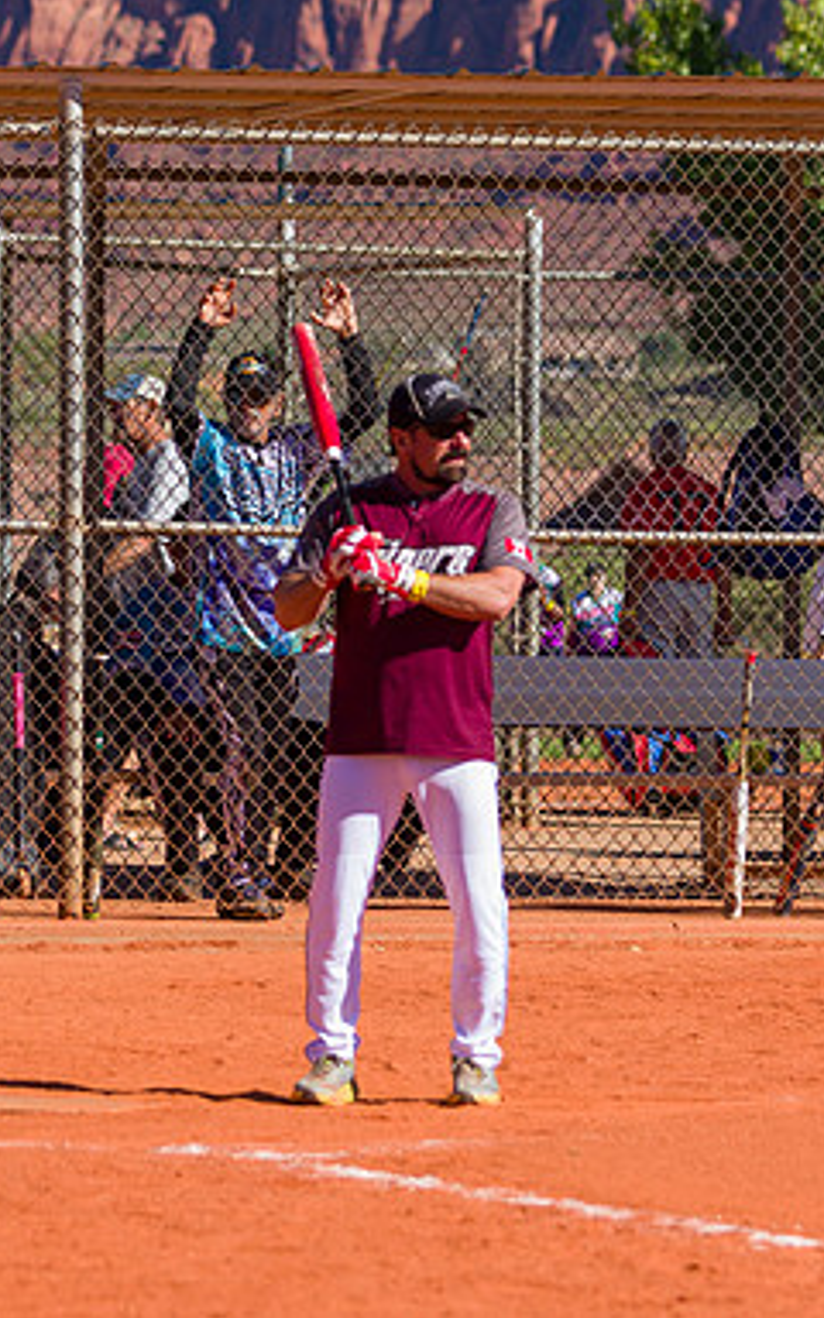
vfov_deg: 6.5
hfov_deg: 4.0
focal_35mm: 325
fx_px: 11677
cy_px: 696
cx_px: 230
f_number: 6.3
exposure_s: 1/1600
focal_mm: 155
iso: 400
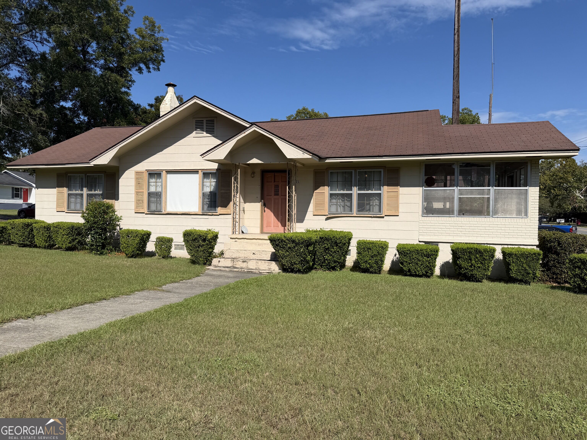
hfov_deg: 71.6
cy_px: 220
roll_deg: -0.5
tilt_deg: -0.9
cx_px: 294
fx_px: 407
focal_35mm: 24
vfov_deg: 56.8
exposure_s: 1/6711
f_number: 1.78
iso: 80
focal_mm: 6.76
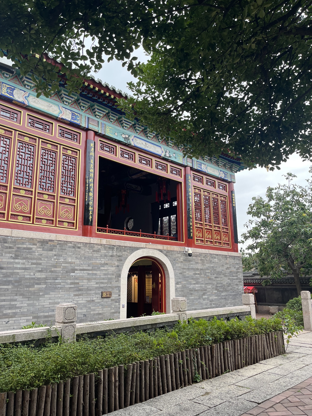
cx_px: 156
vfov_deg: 67.3
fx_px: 312
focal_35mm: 26
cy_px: 208
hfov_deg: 53.1
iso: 40
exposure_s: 1/276
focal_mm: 5.1
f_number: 1.6
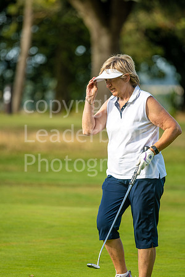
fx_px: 3468
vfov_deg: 4.6
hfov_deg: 3.1
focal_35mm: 450
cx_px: 92
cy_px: 138
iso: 100
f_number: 4
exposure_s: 1/500
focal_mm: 300
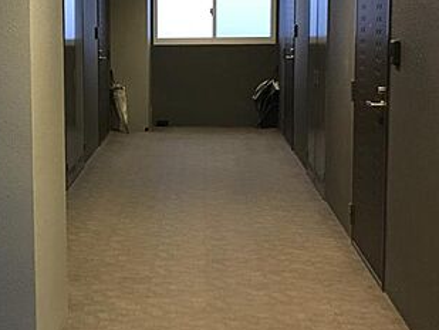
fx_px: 761
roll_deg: +1.3
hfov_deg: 30.9
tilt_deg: -5.2
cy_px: 88
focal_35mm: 60
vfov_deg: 24.2
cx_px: 53
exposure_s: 1/15
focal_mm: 4.15
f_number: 2.2
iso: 500
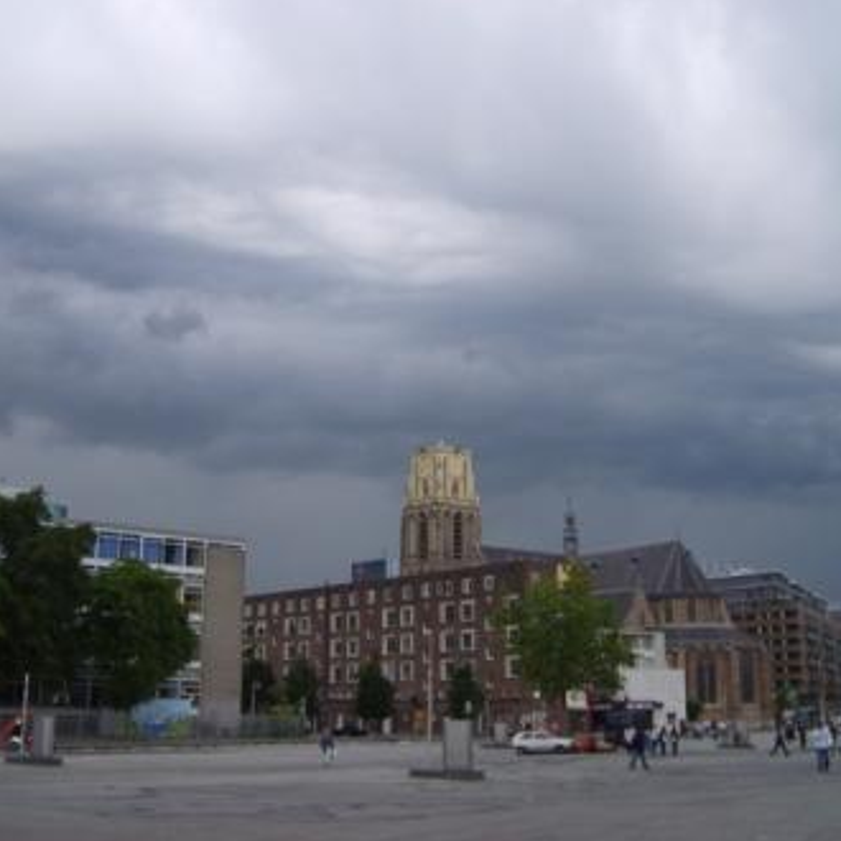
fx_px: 1154
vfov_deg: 40.0
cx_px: 441
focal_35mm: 42
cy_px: 415
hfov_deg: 40.0
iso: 50
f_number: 7.1
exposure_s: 1/180
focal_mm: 5.8
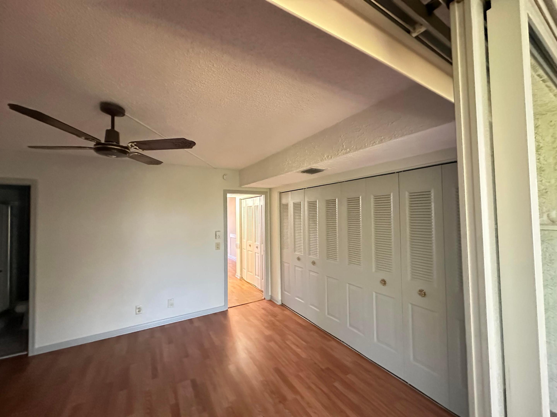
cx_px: 278
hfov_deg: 102.1
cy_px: 208
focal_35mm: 14
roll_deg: -0.4
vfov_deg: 85.7
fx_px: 225
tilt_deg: +2.6
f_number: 2.2
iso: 1000
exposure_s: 1/40
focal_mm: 2.22
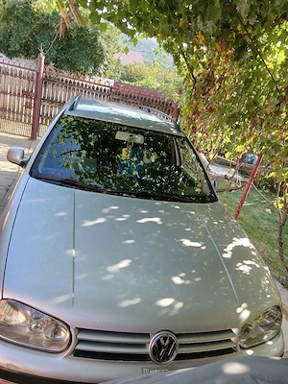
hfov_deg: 53.1
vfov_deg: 67.3
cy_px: 192
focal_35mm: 26
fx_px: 288
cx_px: 144
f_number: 1.8
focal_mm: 3.98
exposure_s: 1/101
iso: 40
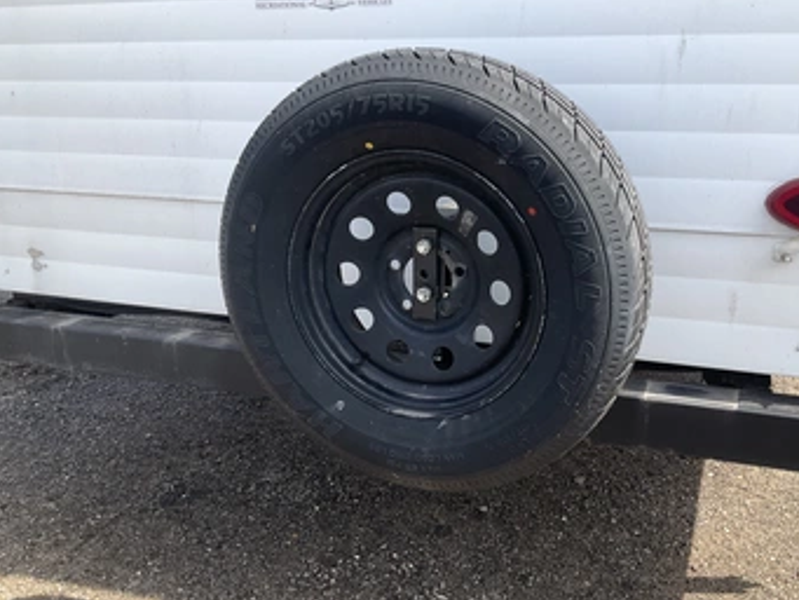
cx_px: 462
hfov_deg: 53.7
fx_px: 785
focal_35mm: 34
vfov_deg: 41.8
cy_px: 302
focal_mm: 3
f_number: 1.8
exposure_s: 1/599
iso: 25
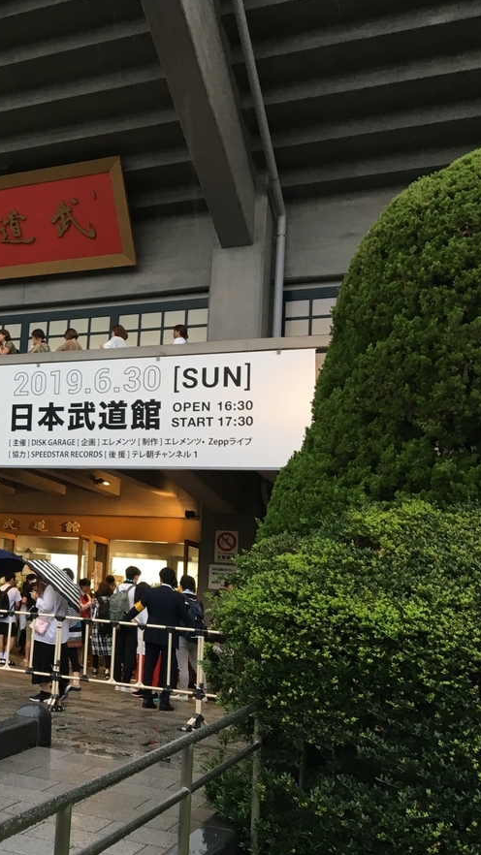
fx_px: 975
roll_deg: -6.2
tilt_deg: +12.2
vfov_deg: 47.4
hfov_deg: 25.4
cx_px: -65
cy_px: 425
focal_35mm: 43
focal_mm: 4.15
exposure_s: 1/30
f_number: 2.2
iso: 25
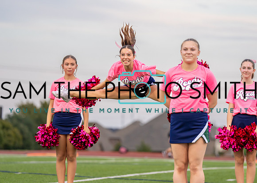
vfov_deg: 7.6
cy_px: 102
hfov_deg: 10.6
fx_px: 1389
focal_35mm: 190
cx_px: 144
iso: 800
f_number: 2.8
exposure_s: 1/2000
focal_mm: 141
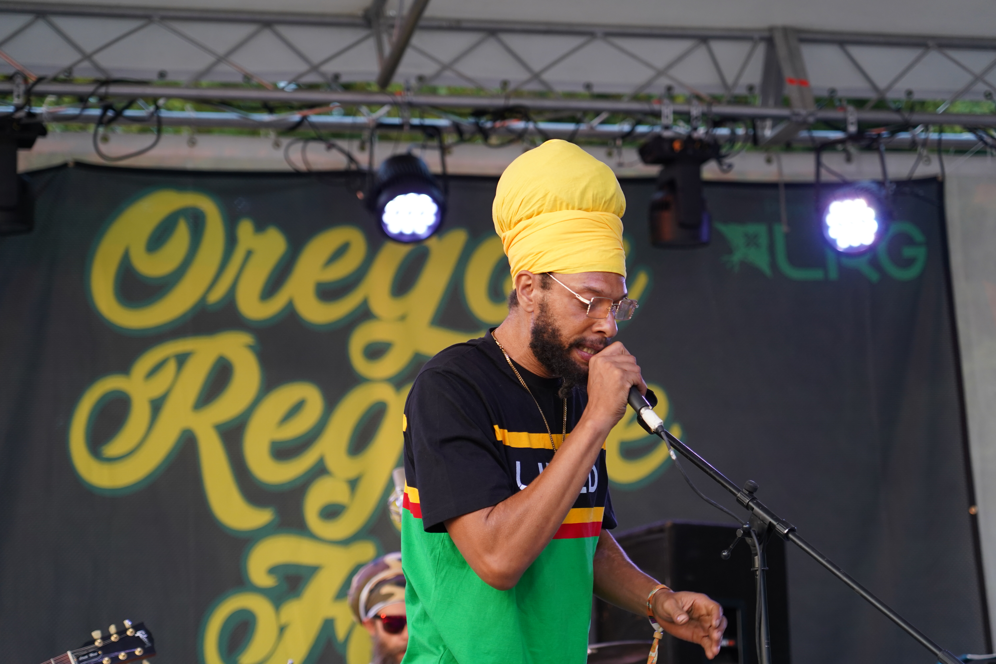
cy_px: 332
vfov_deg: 13.0
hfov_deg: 19.5
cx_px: 498
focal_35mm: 105
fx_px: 2905
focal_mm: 105
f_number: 4
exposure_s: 1/160
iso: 1000
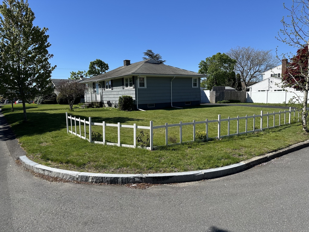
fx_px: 214
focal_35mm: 24
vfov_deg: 56.8
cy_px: 116
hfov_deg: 71.6
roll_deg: +1.5
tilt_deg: -5.0
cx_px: 154
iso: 80
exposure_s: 1/3717
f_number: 1.78
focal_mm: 6.86
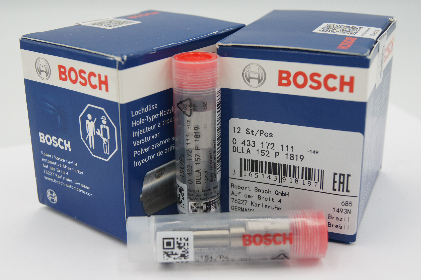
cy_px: 140
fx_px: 614
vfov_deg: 25.7
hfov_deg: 37.9
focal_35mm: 52
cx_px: 210
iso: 200
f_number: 5.6
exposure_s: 1/125
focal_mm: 35
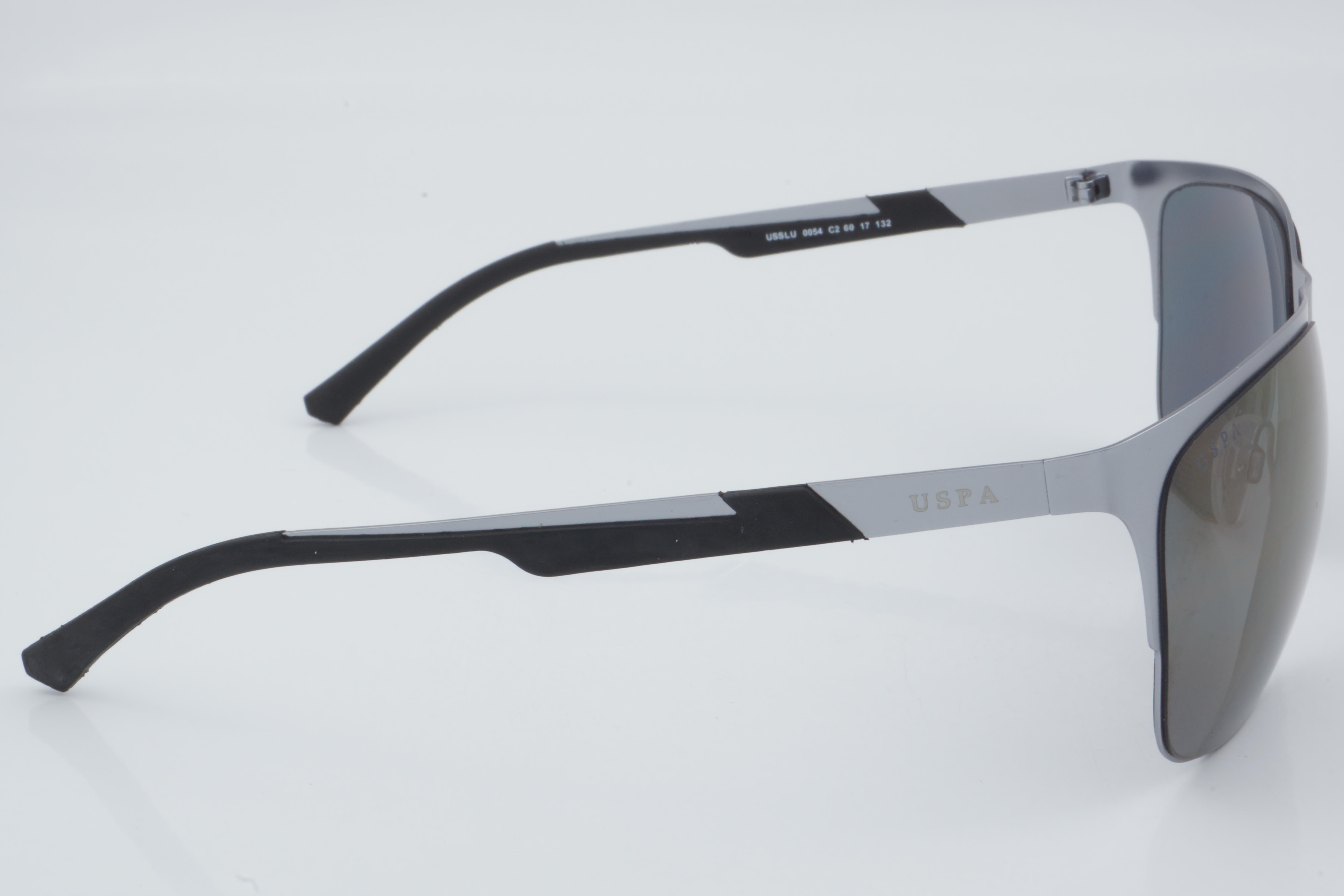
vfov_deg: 18.2
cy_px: 448
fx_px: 2800
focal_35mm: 75
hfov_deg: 27.0
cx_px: 672
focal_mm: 50
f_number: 32
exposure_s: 1/3
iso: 100
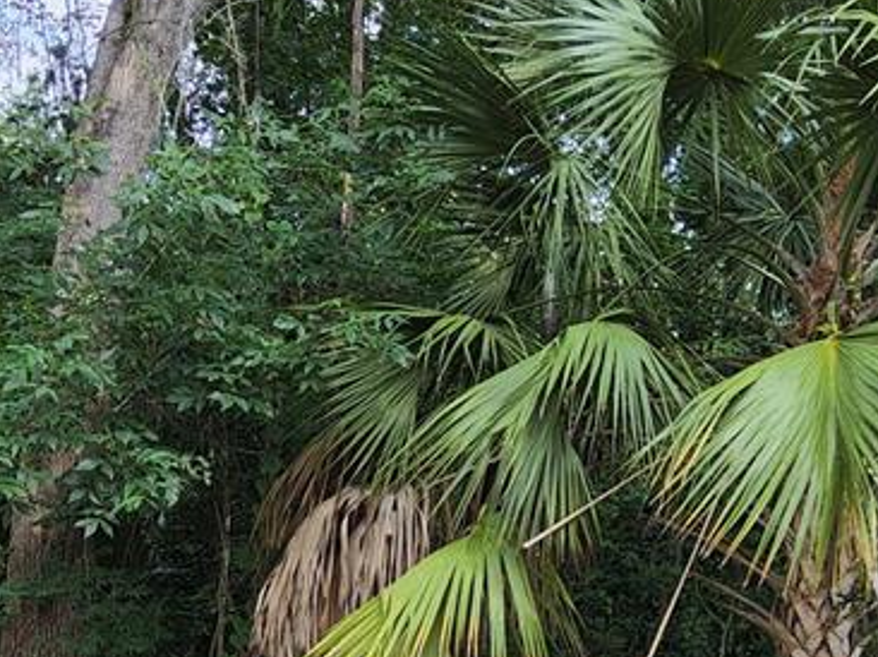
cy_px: 770
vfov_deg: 19.8
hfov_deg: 27.3
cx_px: 187
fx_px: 1774
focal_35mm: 70
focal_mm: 3.08
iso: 50
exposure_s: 1/120
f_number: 2
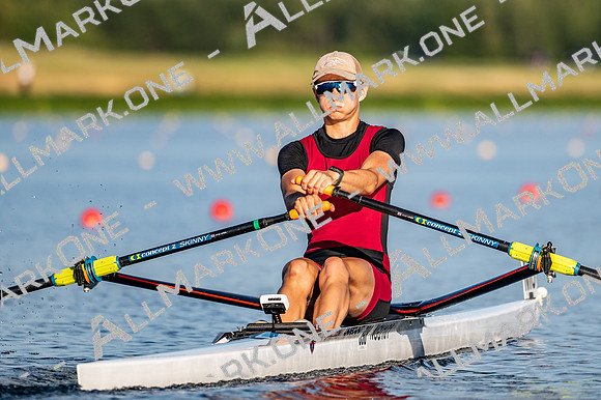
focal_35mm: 600
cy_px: 200
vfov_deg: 2.3
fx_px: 10013
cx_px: 300
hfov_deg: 3.4
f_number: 4.5
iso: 200
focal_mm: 400
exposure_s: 1/2500
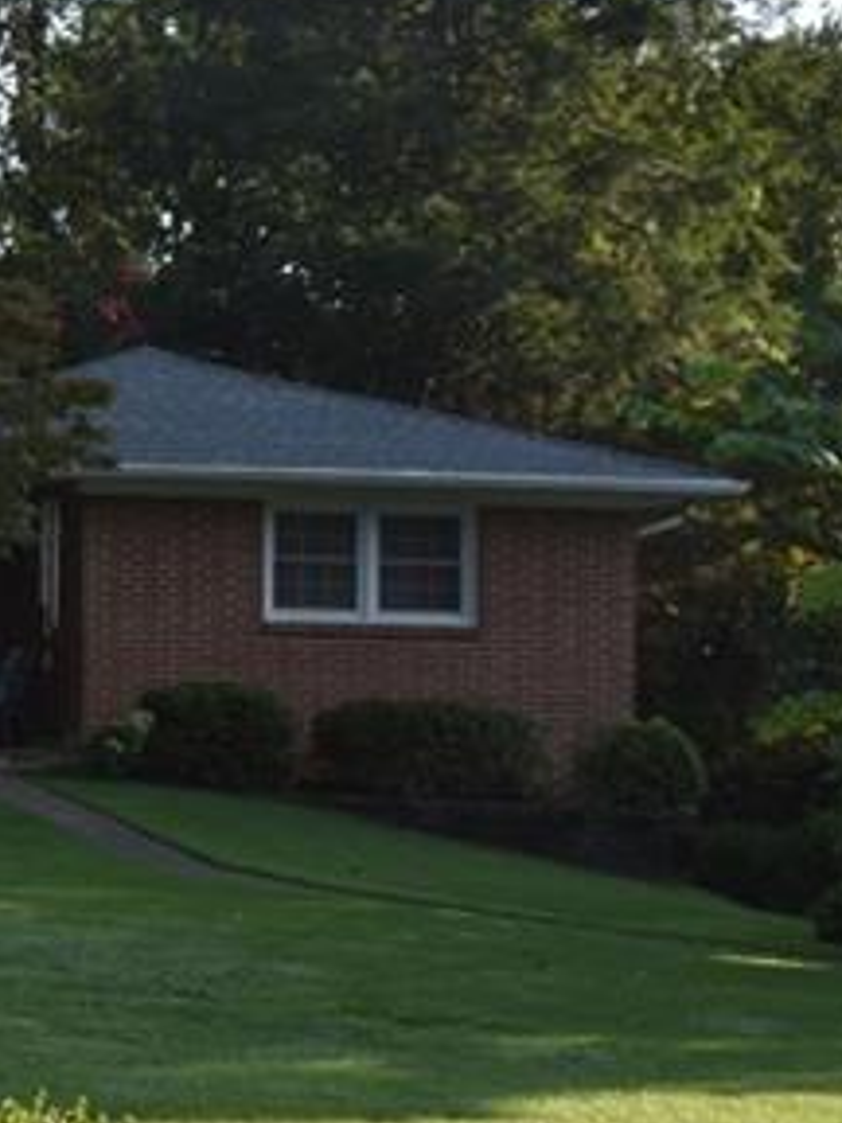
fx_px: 3493
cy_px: 523
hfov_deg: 13.0
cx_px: -444
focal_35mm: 108
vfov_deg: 18.3
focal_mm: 21
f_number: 8
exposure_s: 1/200
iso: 100
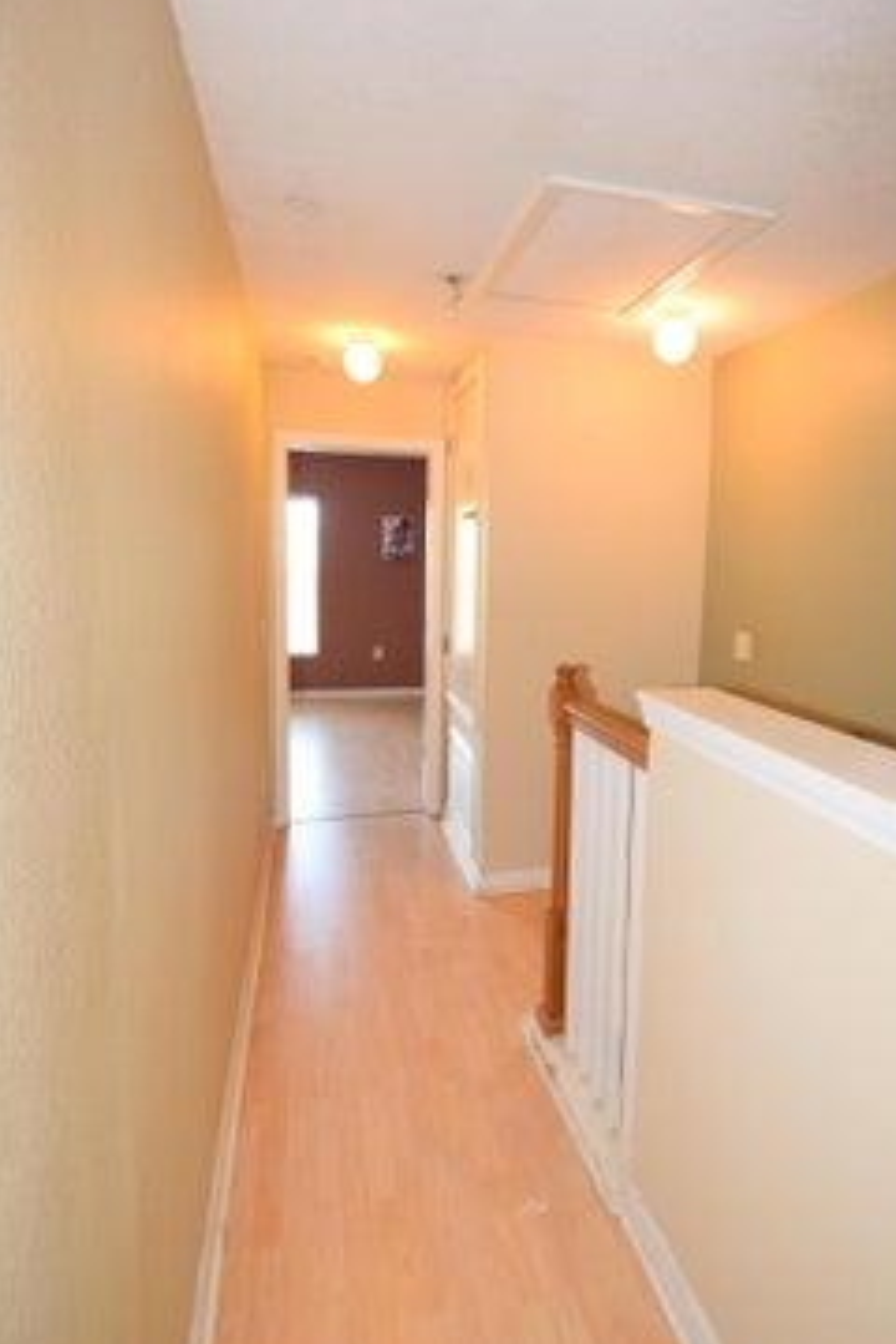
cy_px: 620
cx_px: 523
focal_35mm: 20
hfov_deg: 61.6
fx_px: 747
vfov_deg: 83.8
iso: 800
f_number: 4.5
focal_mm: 10
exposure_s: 1/80
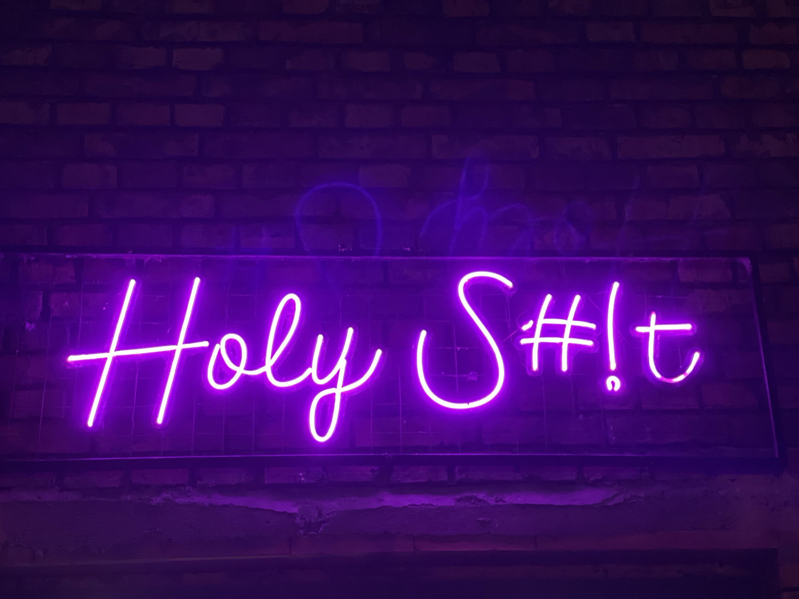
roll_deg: +1.7
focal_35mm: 64
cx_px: 400
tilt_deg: +24.2
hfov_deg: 30.3
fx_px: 1477
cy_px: 300
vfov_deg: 22.9
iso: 1000
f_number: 2.2
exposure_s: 1/30
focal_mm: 7.5
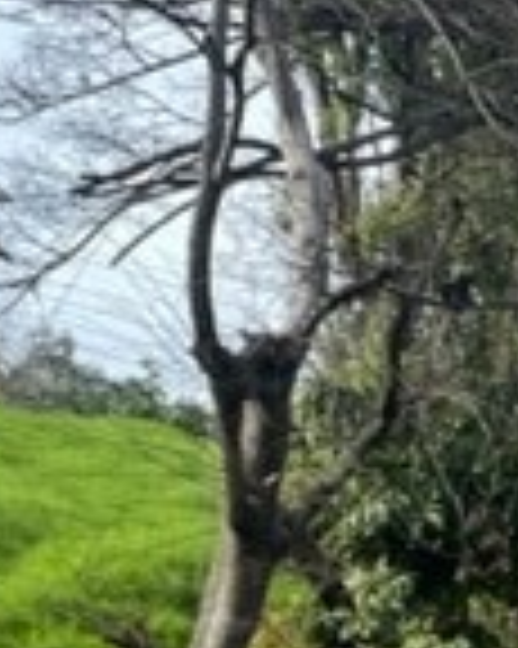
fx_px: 2168
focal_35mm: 113
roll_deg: +0.9
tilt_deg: +10.9
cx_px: 941
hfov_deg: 12.4
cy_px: 742
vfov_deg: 16.4
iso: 32
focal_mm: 4.2
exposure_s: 1/801
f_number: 1.6
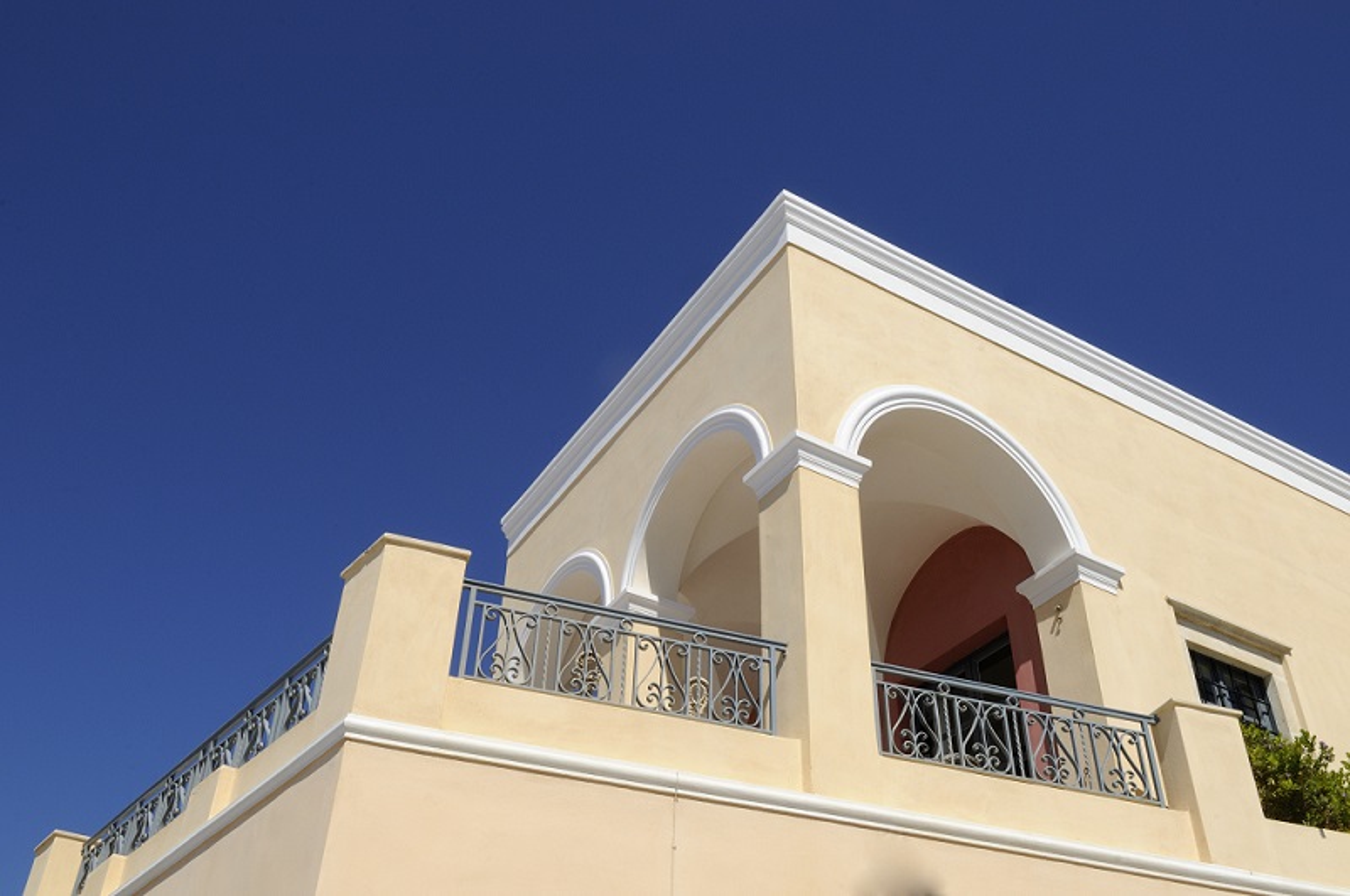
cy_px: 448
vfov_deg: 38.3
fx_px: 1292
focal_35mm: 34
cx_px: 675
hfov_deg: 55.2
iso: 200
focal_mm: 23
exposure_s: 1/125
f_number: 20
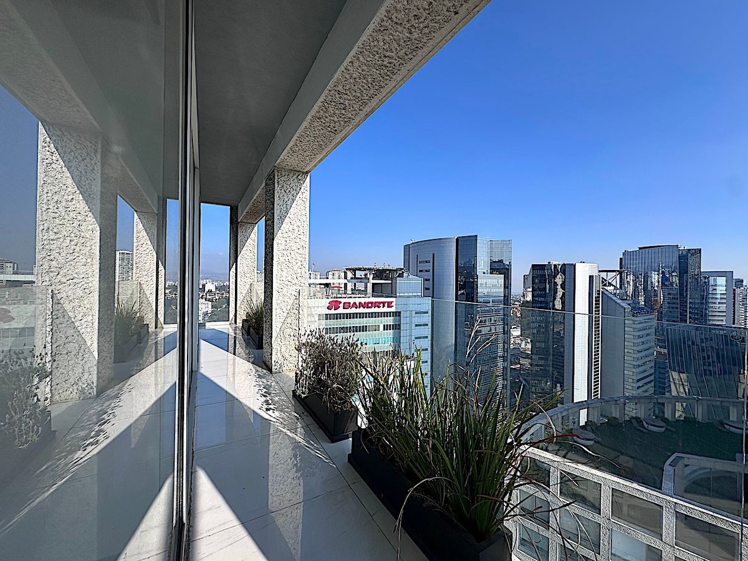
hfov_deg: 102.1
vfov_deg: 85.7
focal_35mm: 14
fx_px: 303
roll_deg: -0.7
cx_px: 374
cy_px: 280
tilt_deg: -0.2
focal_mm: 2.22
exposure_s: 1/2882
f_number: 2.2
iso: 50
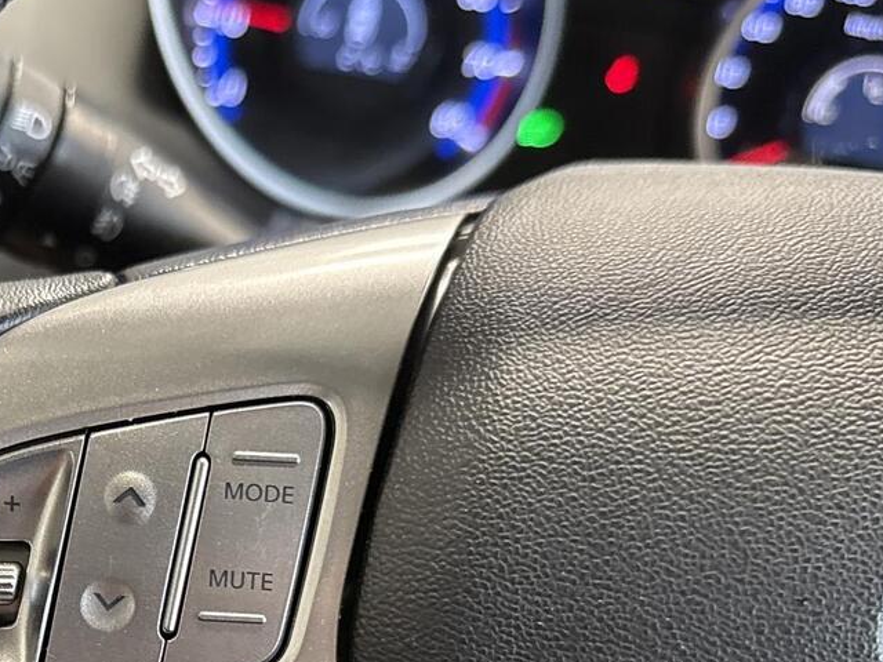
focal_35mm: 54
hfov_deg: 33.3
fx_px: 1377
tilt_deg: -35.1
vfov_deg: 26.0
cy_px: 622
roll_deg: -8.1
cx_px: 57
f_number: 1.78
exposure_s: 1/47
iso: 800
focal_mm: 6.76
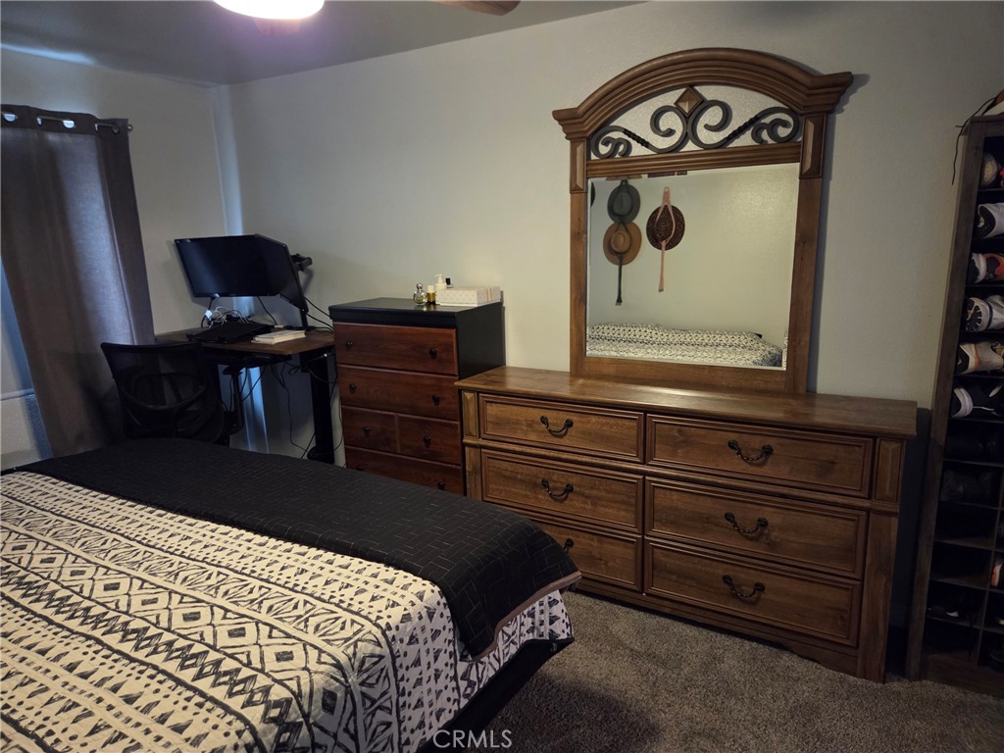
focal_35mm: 23
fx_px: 667
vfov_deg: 58.9
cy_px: 376
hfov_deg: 73.9
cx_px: 502
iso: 1250
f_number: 1.8
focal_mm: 5.4
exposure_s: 1/60
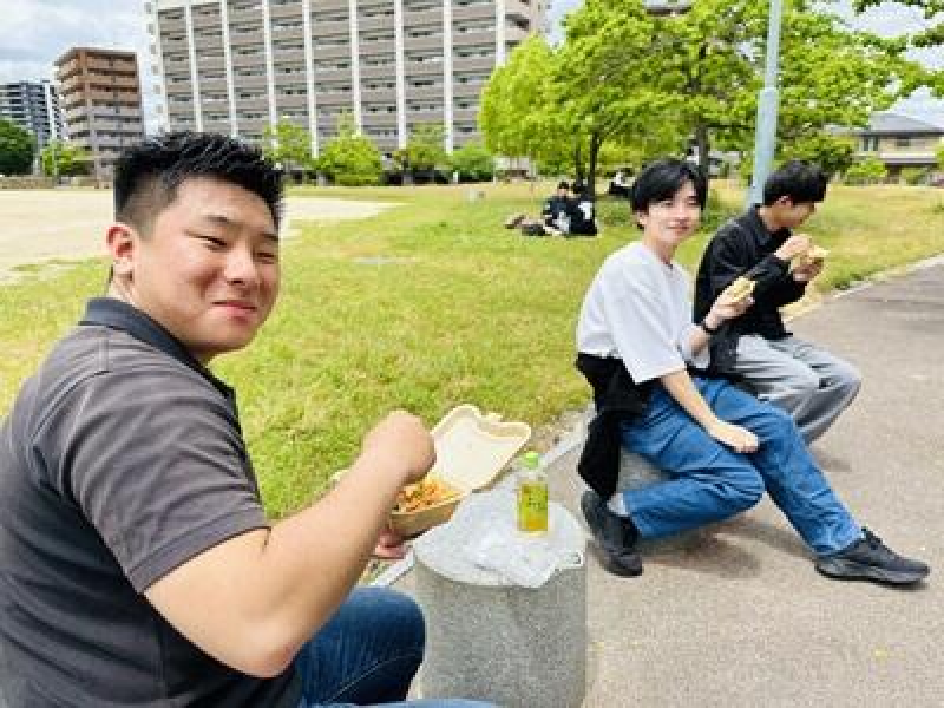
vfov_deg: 56.8
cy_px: 354
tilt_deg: -16.3
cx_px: 472
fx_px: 654
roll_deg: +0.2
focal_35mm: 24
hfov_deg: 71.6
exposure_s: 1/2353
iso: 80
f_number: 1.78
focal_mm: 6.86
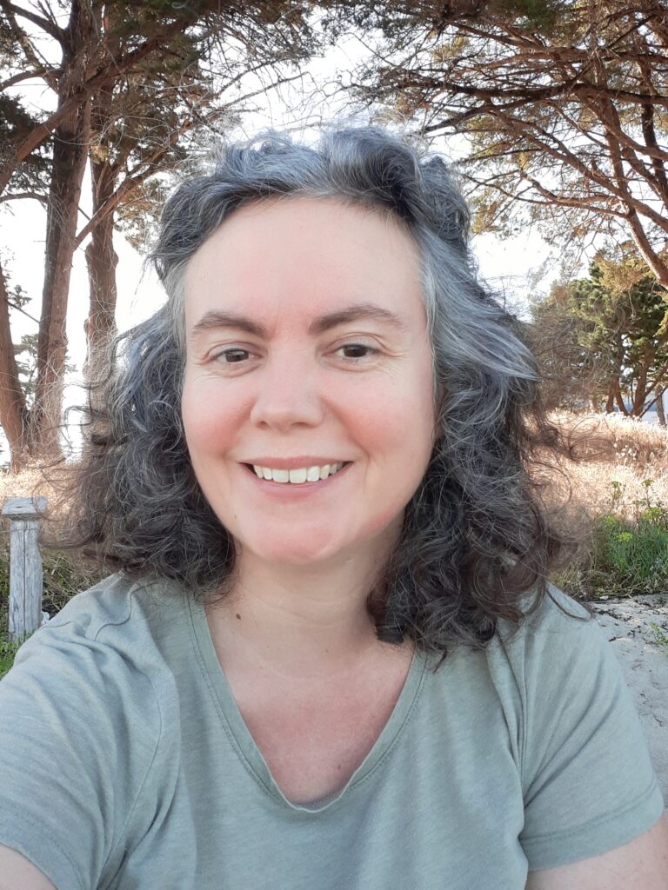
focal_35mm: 31
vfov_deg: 58.4
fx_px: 798
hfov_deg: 45.4
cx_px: 334
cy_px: 445
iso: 40
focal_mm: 2.61
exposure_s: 1/173
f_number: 2
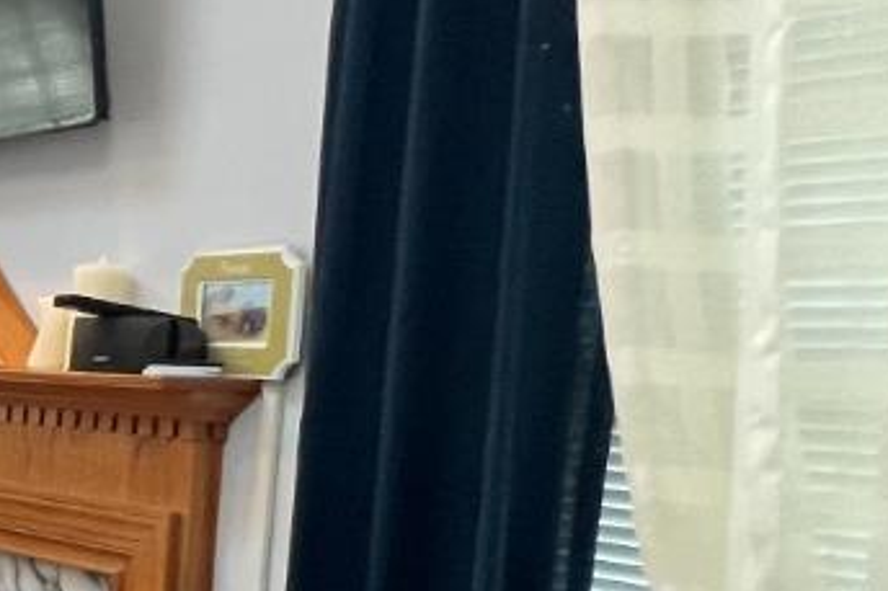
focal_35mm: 59
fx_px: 1455
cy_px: 481
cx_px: -960
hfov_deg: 18.4
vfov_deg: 22.6
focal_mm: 1.57
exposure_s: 1/120
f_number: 1.8
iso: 250
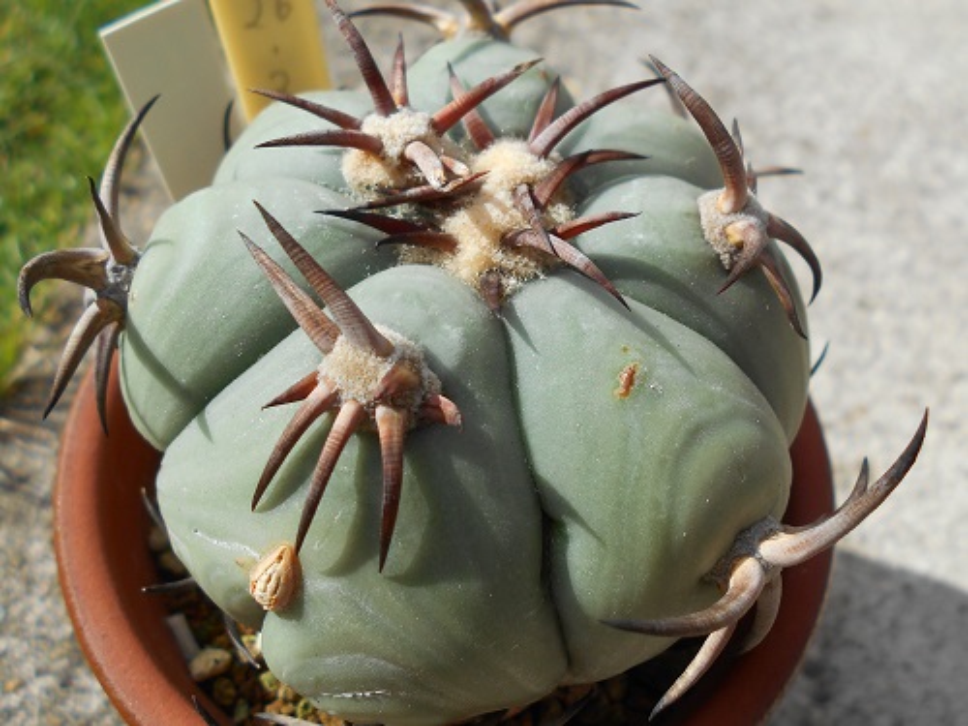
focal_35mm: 30
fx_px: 839
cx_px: 484
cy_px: 363
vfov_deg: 46.8
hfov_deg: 60.0
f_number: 3.4
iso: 80
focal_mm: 5.1
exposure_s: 1/1000
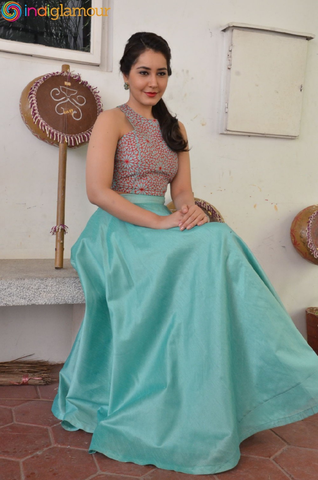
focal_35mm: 39
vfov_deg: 49.7
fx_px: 519
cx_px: 159
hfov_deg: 34.0
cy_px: 240
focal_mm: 26
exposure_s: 1/125
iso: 2000
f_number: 8
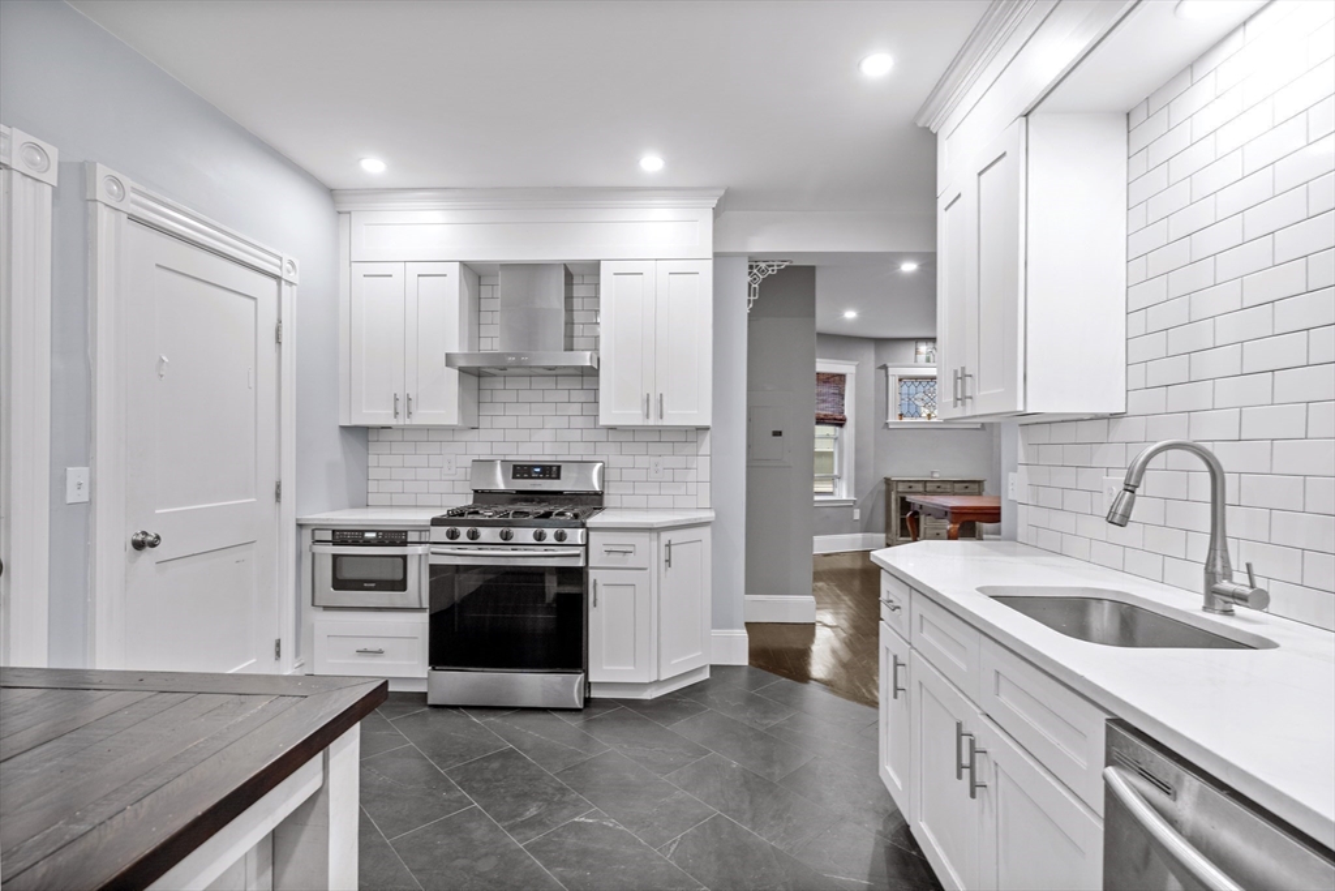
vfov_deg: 73.8
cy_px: 446
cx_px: 668
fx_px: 593
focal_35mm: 16
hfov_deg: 96.7
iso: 320
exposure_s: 1/4
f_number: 7.1
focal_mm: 16
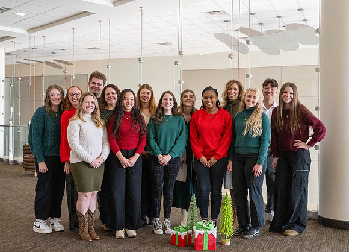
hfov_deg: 45.4
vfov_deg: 33.6
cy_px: 120
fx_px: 417
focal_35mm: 42
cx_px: 171
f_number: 8
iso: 3200
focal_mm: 38
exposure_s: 1/320
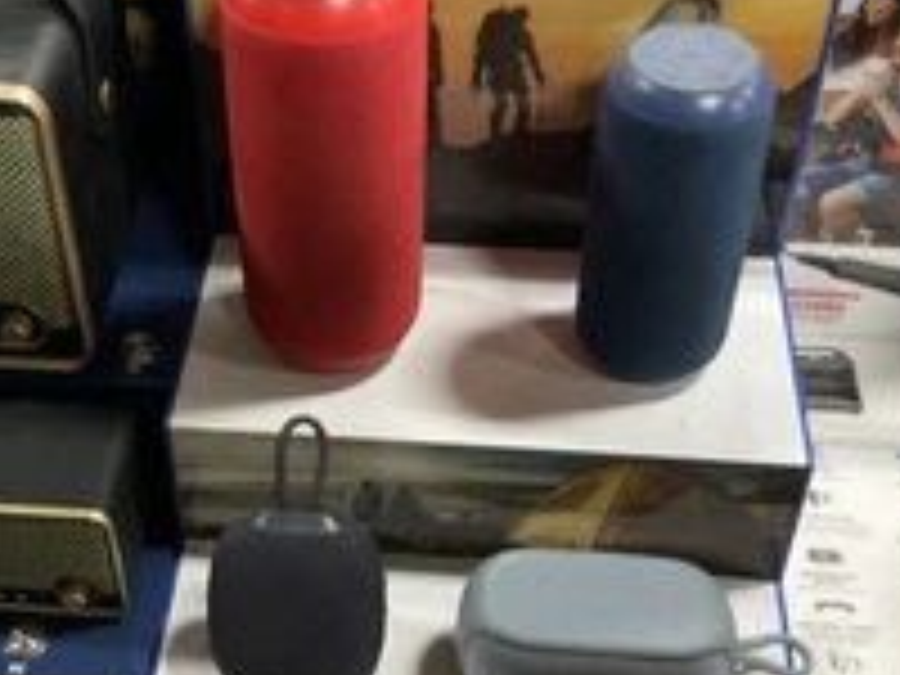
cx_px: 284
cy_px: 328
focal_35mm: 58
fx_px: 1508
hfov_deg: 32.9
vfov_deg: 25.2
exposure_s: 1/40
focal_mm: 3
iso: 320
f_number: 1.8
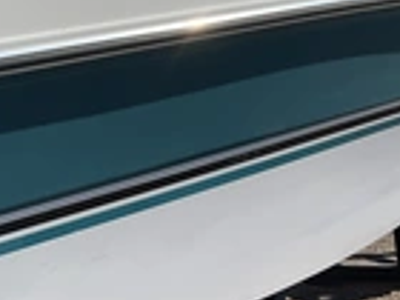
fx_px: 959
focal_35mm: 83
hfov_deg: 22.9
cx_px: 34
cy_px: 166
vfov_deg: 17.8
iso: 25
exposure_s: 1/3125
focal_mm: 3
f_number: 1.8
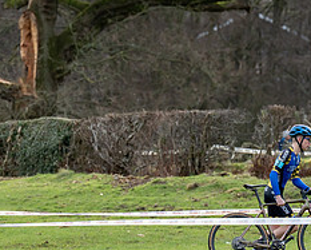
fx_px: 5133
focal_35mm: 557
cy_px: 180
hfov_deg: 3.5
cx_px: -118
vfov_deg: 2.8
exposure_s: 1/800
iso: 800
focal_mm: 180
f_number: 4.5
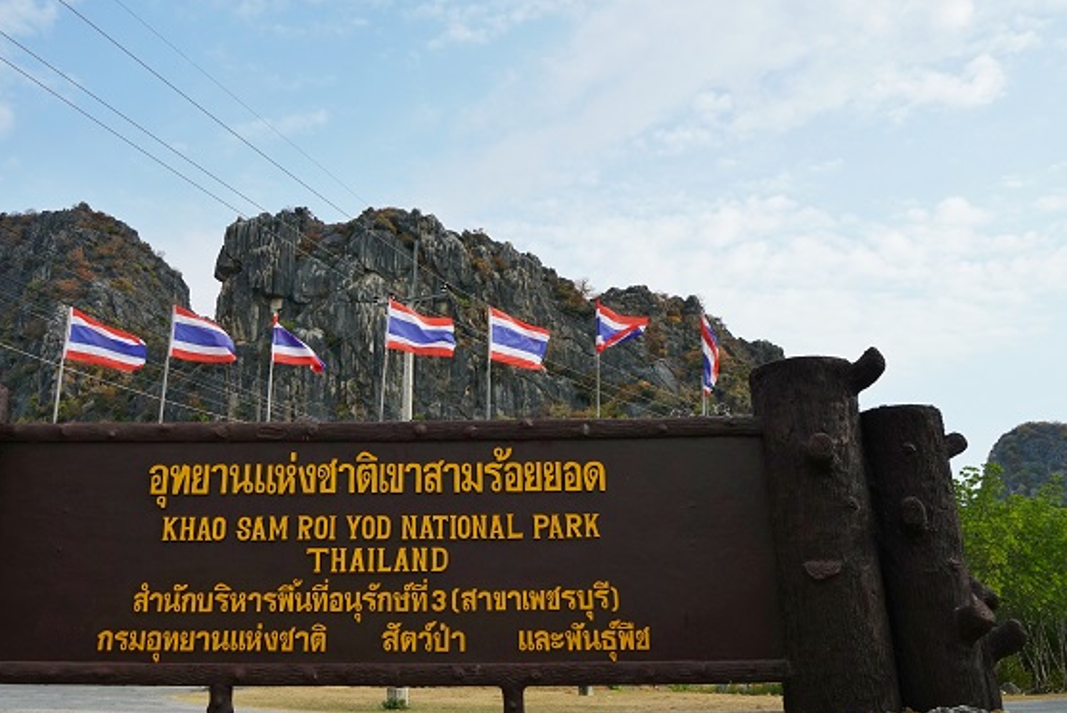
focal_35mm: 31
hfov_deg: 60.0
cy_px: 334
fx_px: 919
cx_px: 450
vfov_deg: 42.4
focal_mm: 24
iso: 800
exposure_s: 1/2000
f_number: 9
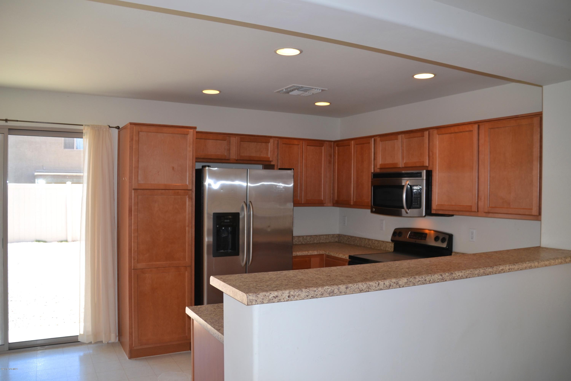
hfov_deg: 61.9
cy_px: 190
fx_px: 476
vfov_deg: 43.6
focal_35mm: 30
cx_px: 286
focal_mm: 20
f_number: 4
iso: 220
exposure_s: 1/125
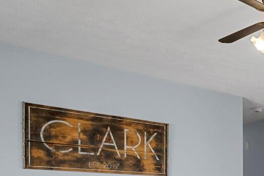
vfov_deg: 23.8
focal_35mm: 52
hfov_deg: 31.2
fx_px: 381
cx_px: 327
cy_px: 209
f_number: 8
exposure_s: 1/20
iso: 6400
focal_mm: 17
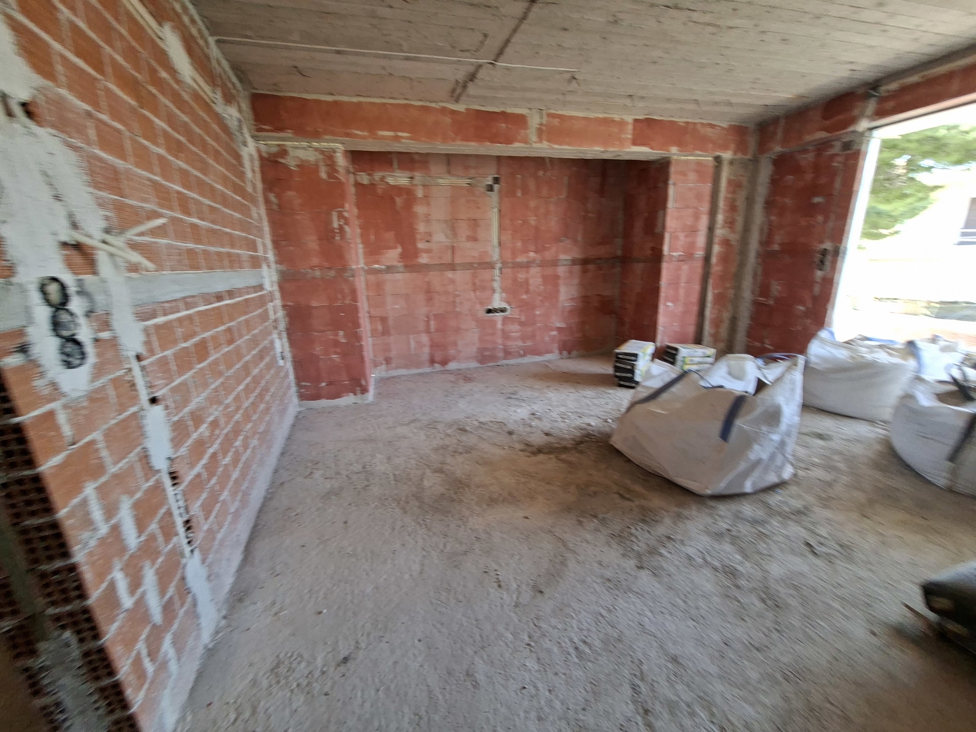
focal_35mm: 13
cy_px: 366
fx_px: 367
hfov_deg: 106.2
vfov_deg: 89.9
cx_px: 488
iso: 40
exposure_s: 1/40
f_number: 2.2
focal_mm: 1.74
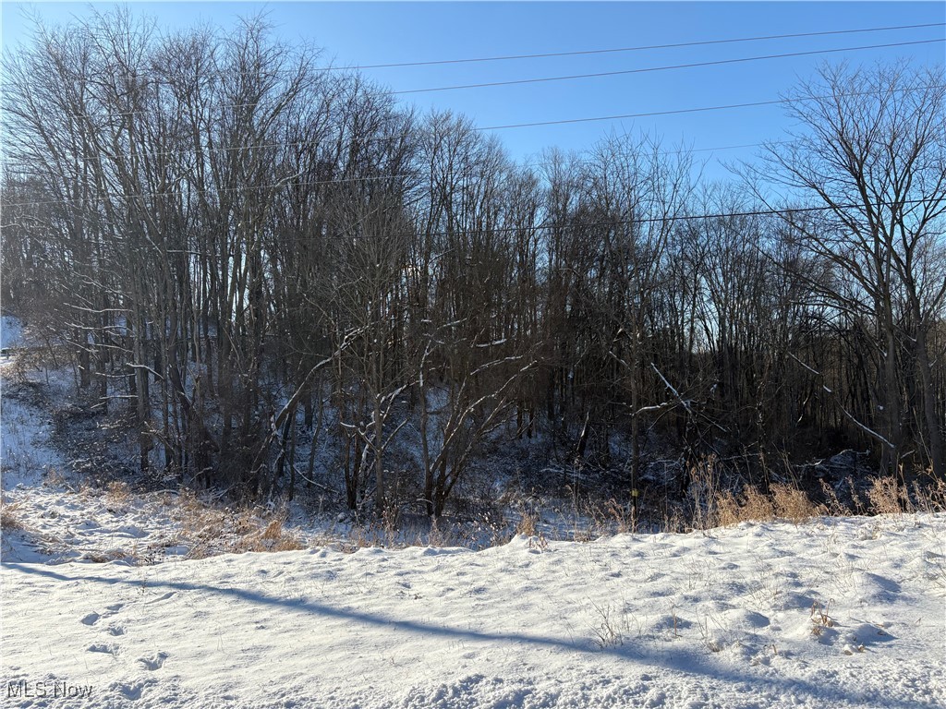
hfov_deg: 67.3
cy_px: 354
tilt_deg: +1.7
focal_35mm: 26
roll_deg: +1.0
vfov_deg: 53.1
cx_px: 473
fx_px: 711
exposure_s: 1/2985
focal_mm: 5.96
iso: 50
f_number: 1.6
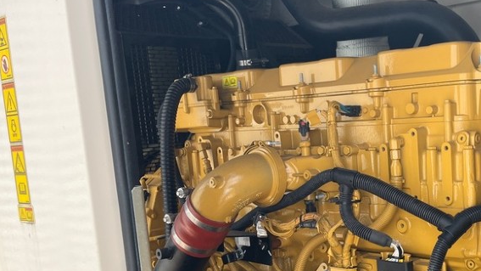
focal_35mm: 50
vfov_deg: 23.5
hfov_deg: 39.5
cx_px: 394
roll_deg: +6.0
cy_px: 228
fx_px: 638
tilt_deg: -10.1
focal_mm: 5.1
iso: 50
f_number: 1.6
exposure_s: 1/577
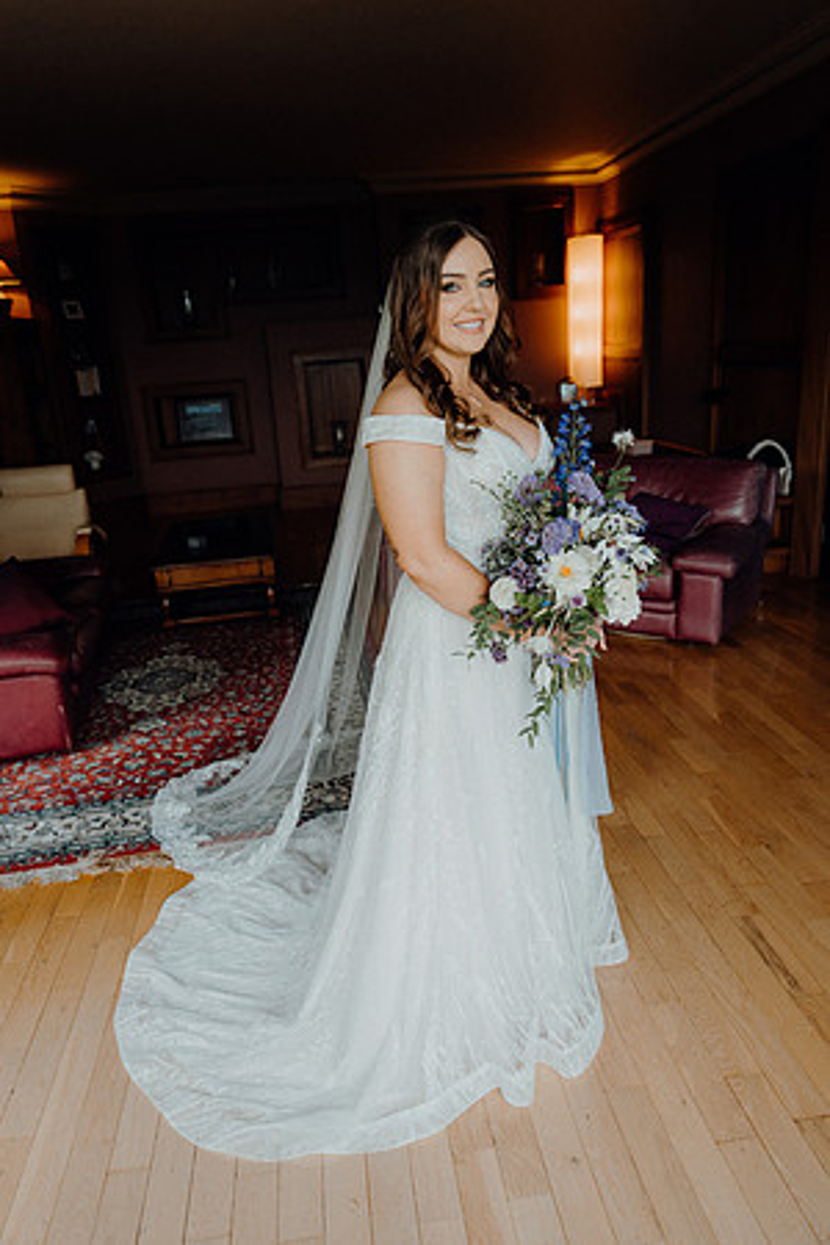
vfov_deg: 71.5
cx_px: 415
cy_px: 622
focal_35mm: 25
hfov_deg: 51.3
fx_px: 865
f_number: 3.5
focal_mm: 25
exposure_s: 1/200
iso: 800
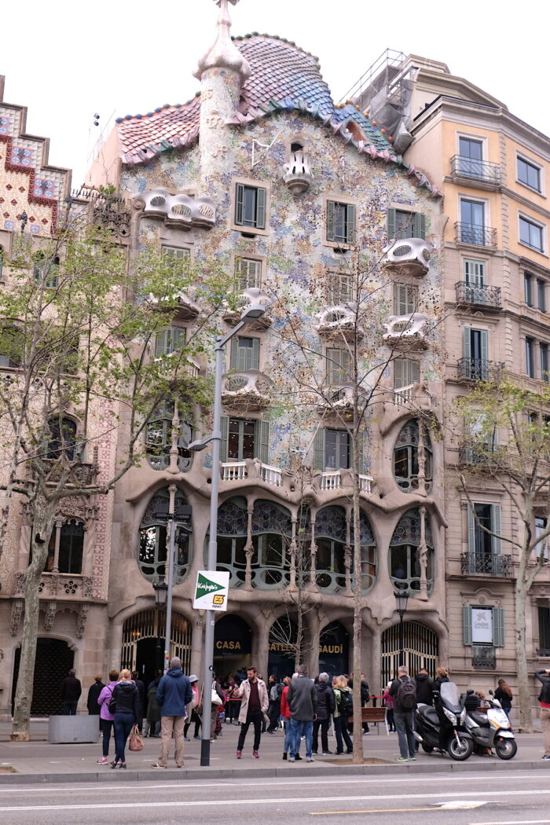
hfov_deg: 30.5
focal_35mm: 44
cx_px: 275
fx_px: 1008
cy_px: 412
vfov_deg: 44.5
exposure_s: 1/1000
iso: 1000
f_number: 4.7
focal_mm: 29.5
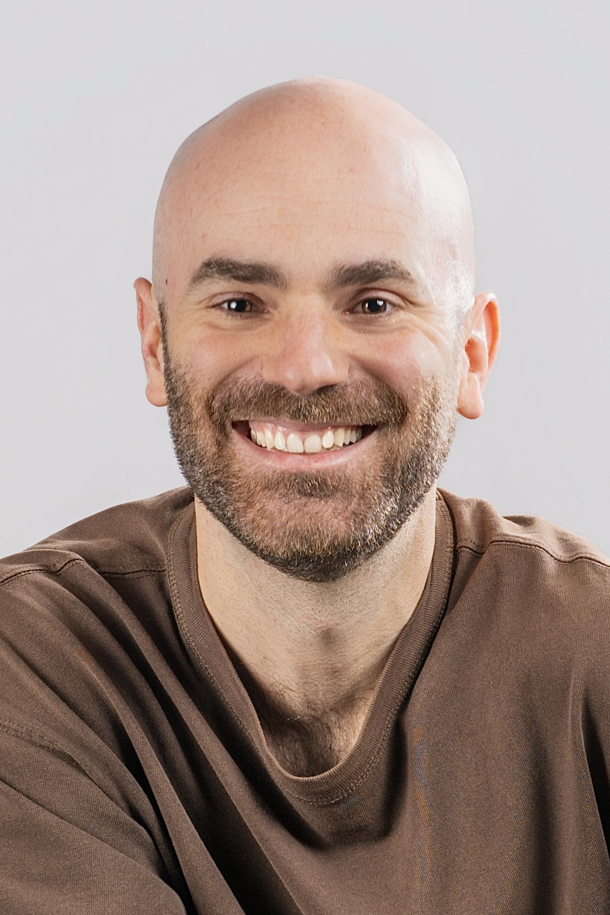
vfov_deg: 15.2
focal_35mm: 135
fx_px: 3430
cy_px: 458
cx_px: 305
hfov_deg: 10.2
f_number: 5.6
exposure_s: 1/160
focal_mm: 135
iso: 200
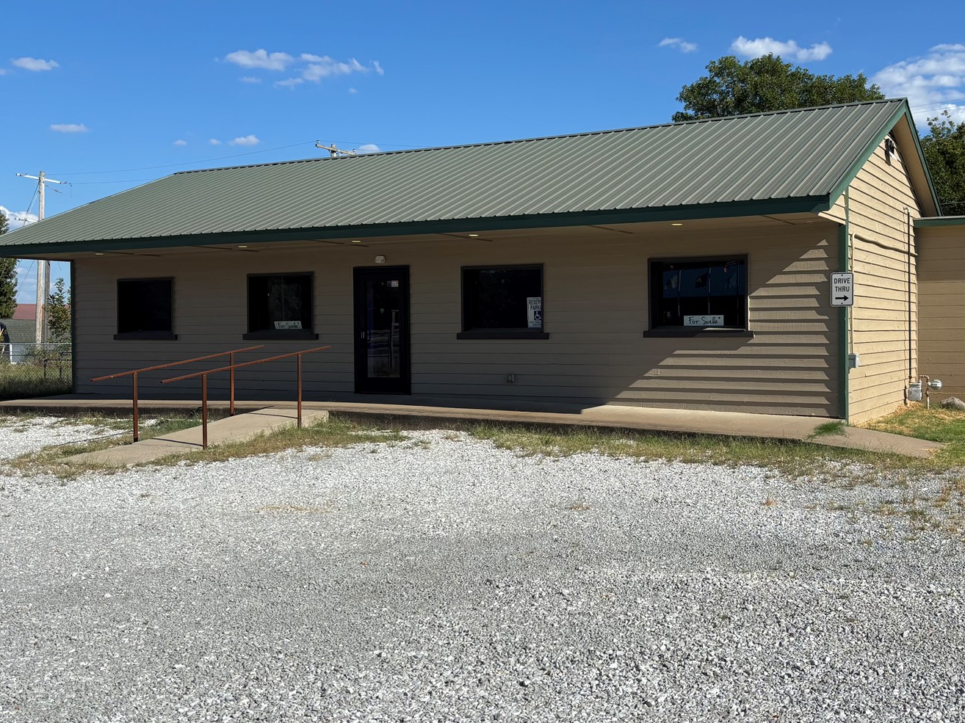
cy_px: 345
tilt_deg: -0.2
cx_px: 579
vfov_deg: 37.7
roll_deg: +0.1
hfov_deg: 48.7
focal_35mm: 38
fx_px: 1059
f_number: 1.6
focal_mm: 5.96
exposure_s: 1/4854
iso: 50
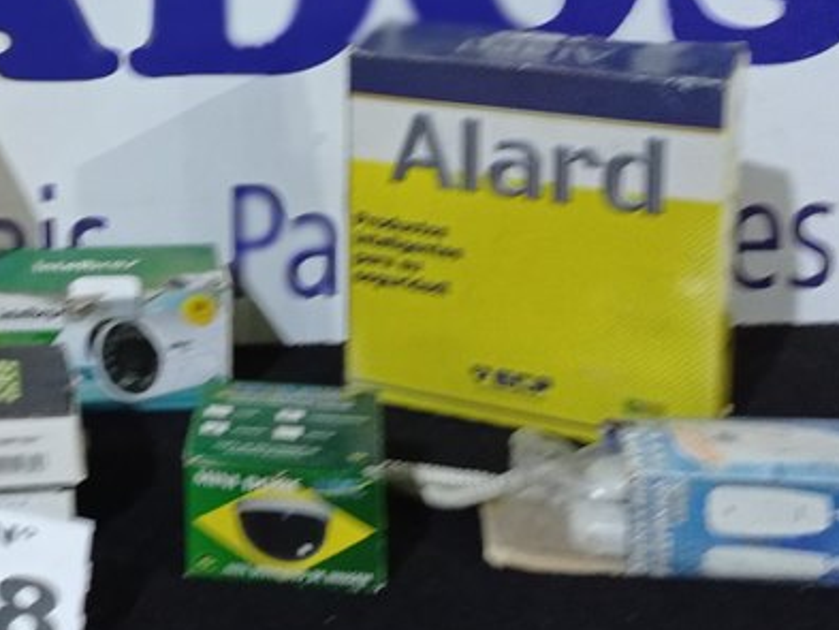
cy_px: -26
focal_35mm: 73
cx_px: -70
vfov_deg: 19.5
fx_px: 1770
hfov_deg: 24.9
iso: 504
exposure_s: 1/24
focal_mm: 4.7
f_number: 1.79
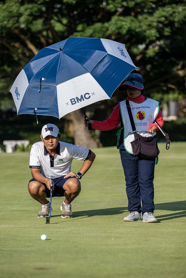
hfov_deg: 8.3
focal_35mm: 165
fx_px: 1279
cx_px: 93
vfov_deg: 12.5
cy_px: 139
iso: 400
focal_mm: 165
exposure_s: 1/3200
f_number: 4
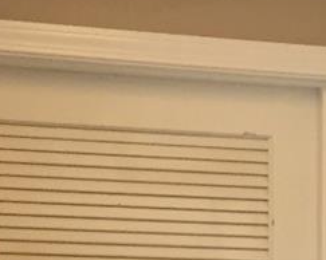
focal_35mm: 175
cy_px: 583
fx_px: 1687
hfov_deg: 10.7
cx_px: 479
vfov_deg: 8.2
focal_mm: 4.15
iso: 32
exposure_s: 1/30
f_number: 2.2
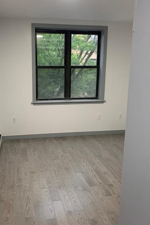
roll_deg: -0.3
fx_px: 200
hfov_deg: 40.7
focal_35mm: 32
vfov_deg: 58.6
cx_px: 51
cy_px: 101
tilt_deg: -6.4
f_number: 1.8
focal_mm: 4.25
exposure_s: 1/60
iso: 125
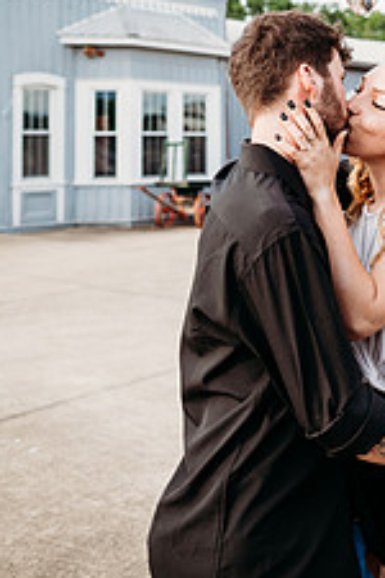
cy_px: 92
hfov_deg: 26.8
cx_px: 372
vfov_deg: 39.1
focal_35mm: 48
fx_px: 770
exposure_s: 1/640
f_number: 2.8
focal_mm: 24
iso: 100
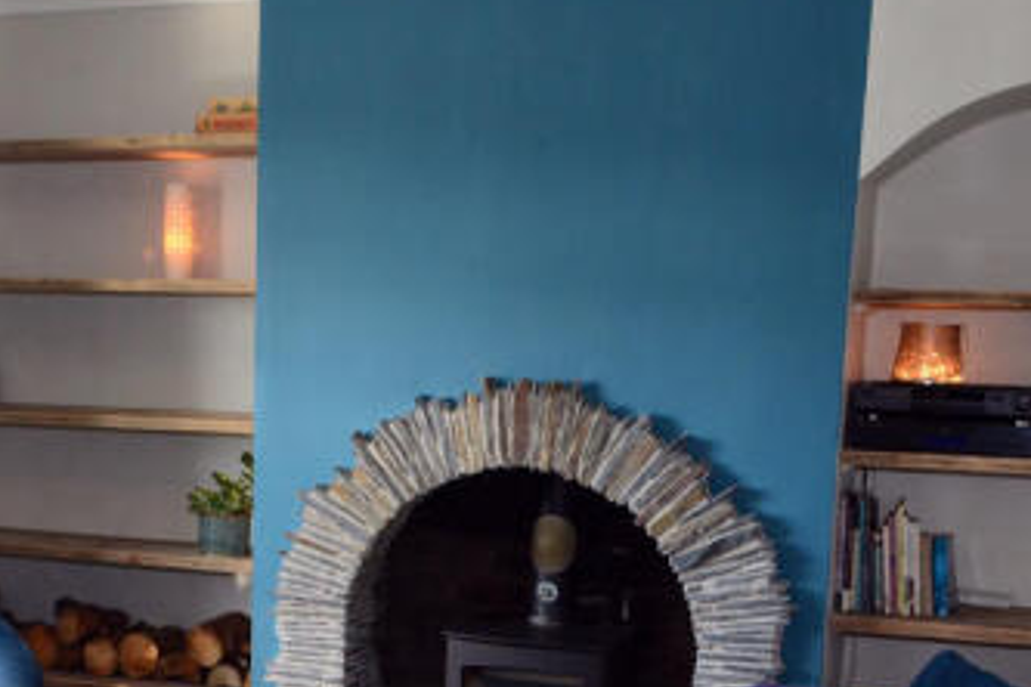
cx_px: 364
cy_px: 583
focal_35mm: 59
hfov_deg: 33.7
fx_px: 1690
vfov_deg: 22.6
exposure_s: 1/60
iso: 800
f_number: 6.3
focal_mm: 20
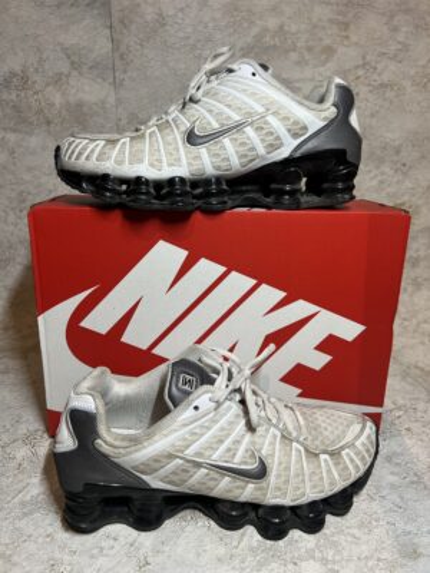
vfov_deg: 67.3
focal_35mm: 26
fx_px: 431
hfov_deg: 53.1
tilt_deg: -21.5
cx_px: 215
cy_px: 286
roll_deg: -0.2
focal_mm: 5.7
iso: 125
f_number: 1.5
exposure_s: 1/121
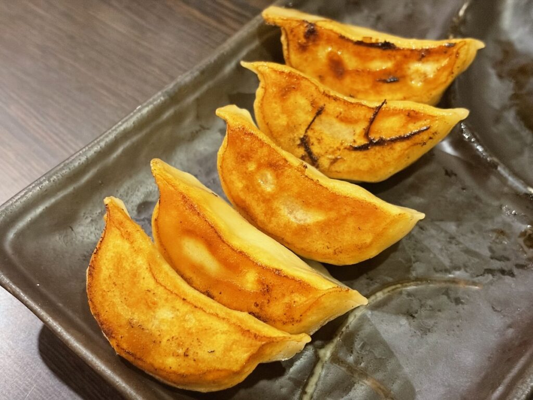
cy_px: 200
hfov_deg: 36.8
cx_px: 266
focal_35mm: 52
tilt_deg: -53.3
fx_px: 801
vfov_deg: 28.0
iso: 400
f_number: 1.6
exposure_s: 1/25
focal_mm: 5.96
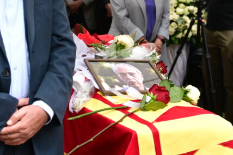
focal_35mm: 88
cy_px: -30
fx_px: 572
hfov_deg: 23.0
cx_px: 148
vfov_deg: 14.9
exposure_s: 1/1250
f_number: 3.2
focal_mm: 31.5
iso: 4000
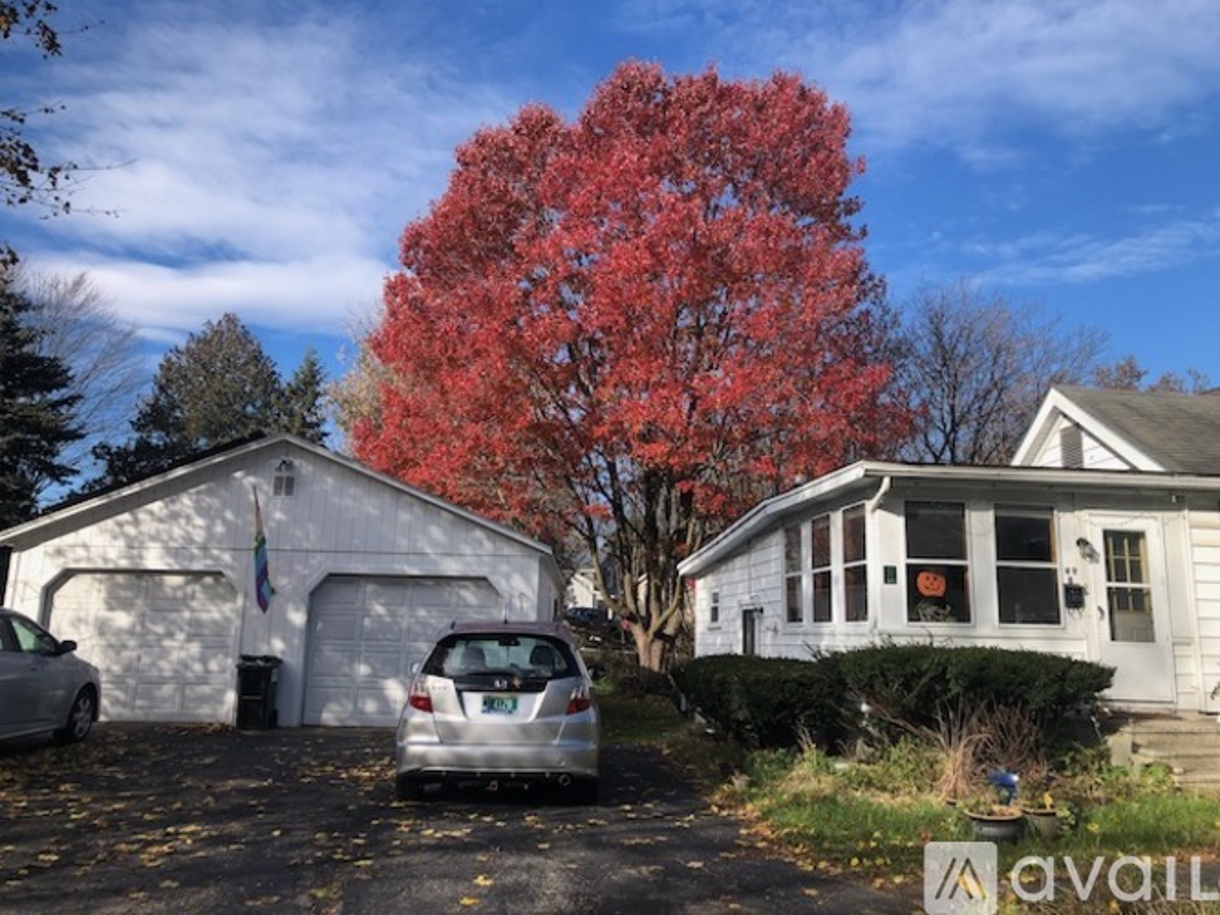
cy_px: 458
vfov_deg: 49.7
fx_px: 987
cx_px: 610
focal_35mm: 28
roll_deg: -0.6
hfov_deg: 63.5
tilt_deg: +10.9
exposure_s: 1/1130
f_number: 1.8
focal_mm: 3.99
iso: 20
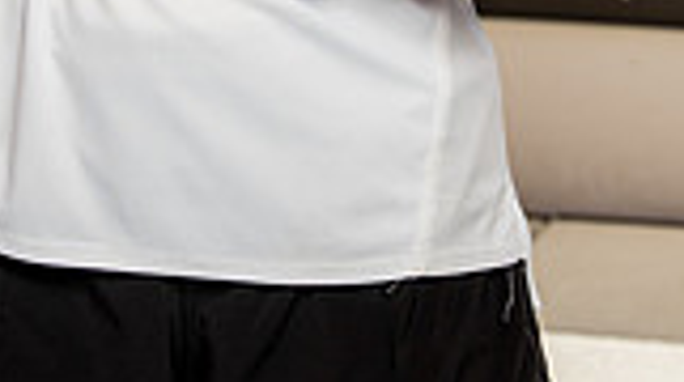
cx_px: 246
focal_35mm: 213
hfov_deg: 10.1
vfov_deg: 5.5
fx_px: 3857
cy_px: -543
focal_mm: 72.7
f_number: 8
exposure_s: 1/250
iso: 100
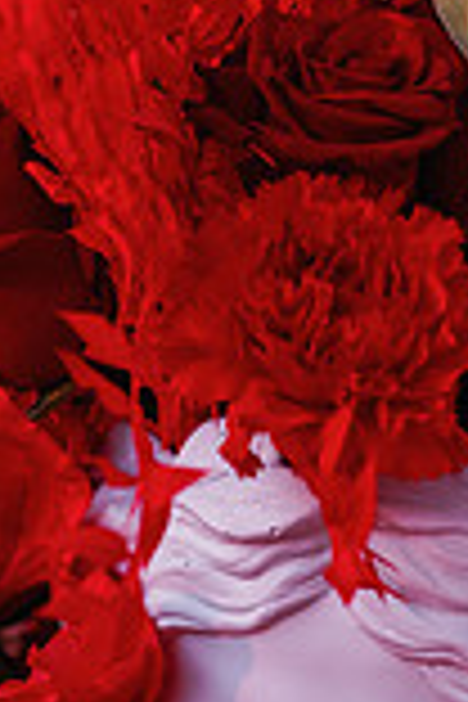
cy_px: 657
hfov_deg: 10.7
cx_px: -27
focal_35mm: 127
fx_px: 2476
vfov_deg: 15.9
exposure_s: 1/125
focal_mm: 29.2
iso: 800
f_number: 2.8
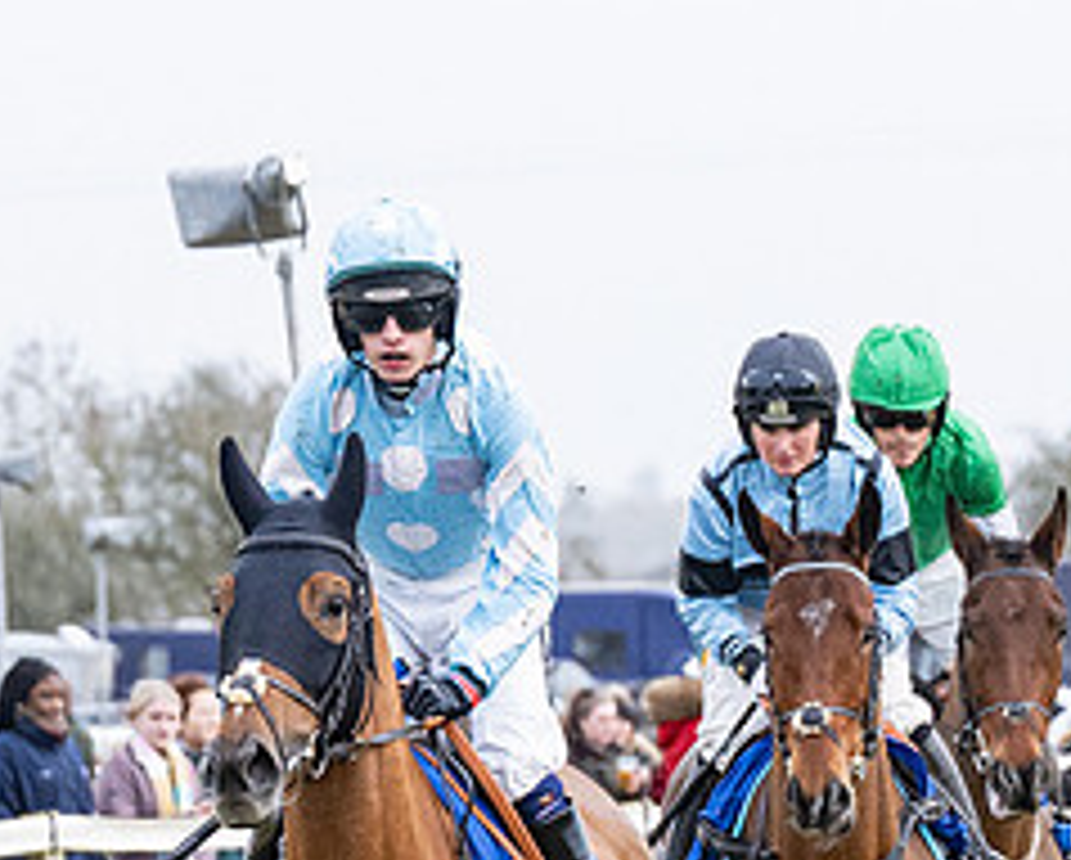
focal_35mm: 534
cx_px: 625
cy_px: 1120
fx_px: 16947
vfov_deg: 2.9
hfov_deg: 3.6
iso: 800
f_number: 4
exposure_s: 1/1250
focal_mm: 98
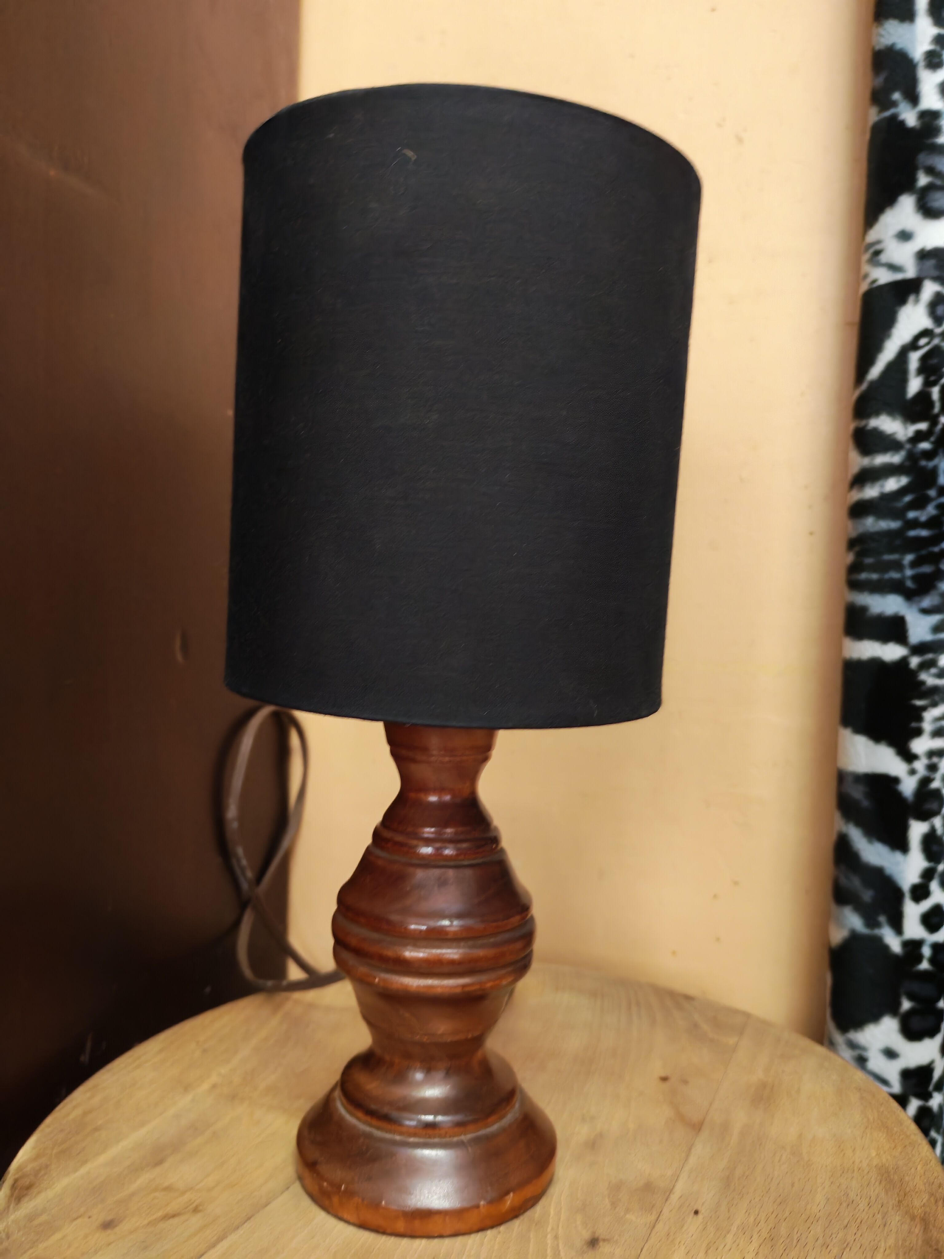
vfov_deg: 65.3
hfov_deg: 51.4
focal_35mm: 27
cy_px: 630
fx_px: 982
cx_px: 472
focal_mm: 6.12
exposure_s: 1/50
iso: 2500
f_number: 1.9
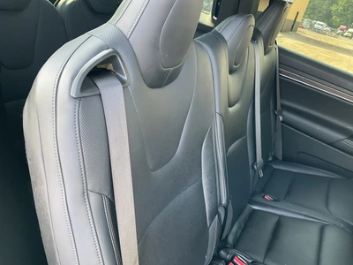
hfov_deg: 61.7
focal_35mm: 29
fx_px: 296
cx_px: 176
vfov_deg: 48.2
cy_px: 132
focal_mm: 3
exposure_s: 1/79
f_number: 1.8
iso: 64
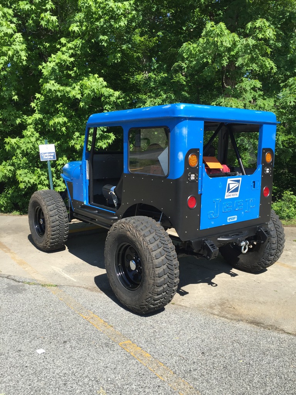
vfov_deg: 61.7
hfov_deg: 48.2
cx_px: 148
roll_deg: +0.5
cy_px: 198
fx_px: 331
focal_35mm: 29
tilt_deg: -8.9
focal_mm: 4.15
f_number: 2.2
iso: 32
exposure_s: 1/879
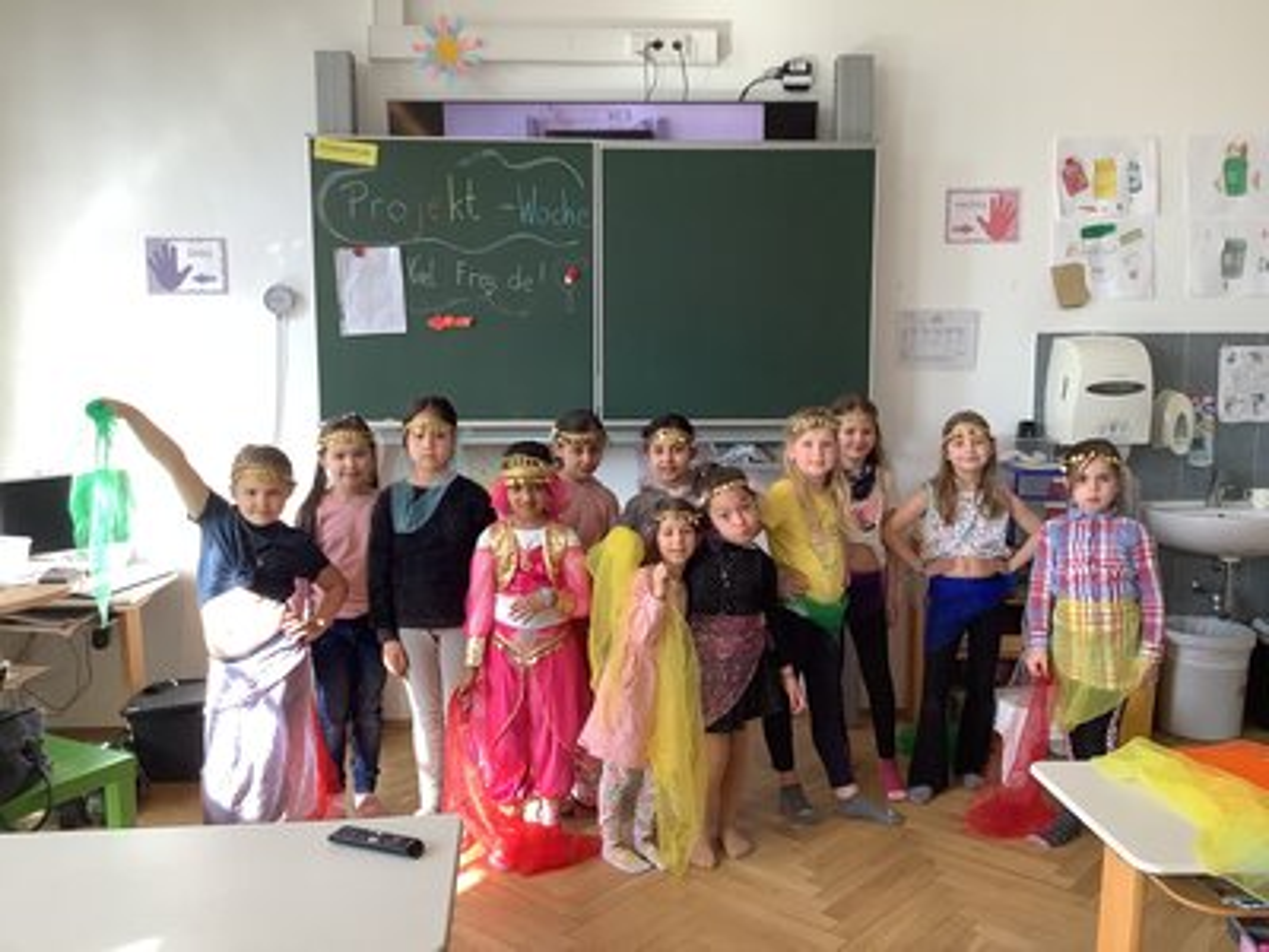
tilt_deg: -7.7
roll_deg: +1.7
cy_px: 476
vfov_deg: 45.4
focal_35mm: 31
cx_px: 634
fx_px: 1136
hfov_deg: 58.4
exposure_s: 1/100
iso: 64
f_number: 2.4
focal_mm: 3.3
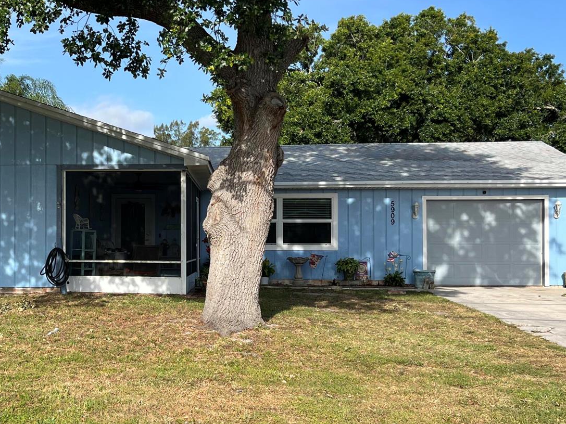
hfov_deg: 37.9
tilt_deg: +0.8
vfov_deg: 29.7
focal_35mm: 49
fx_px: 801
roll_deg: -0.3
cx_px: 142
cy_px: 217
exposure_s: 1/3077
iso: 50
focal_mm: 5.7
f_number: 1.5
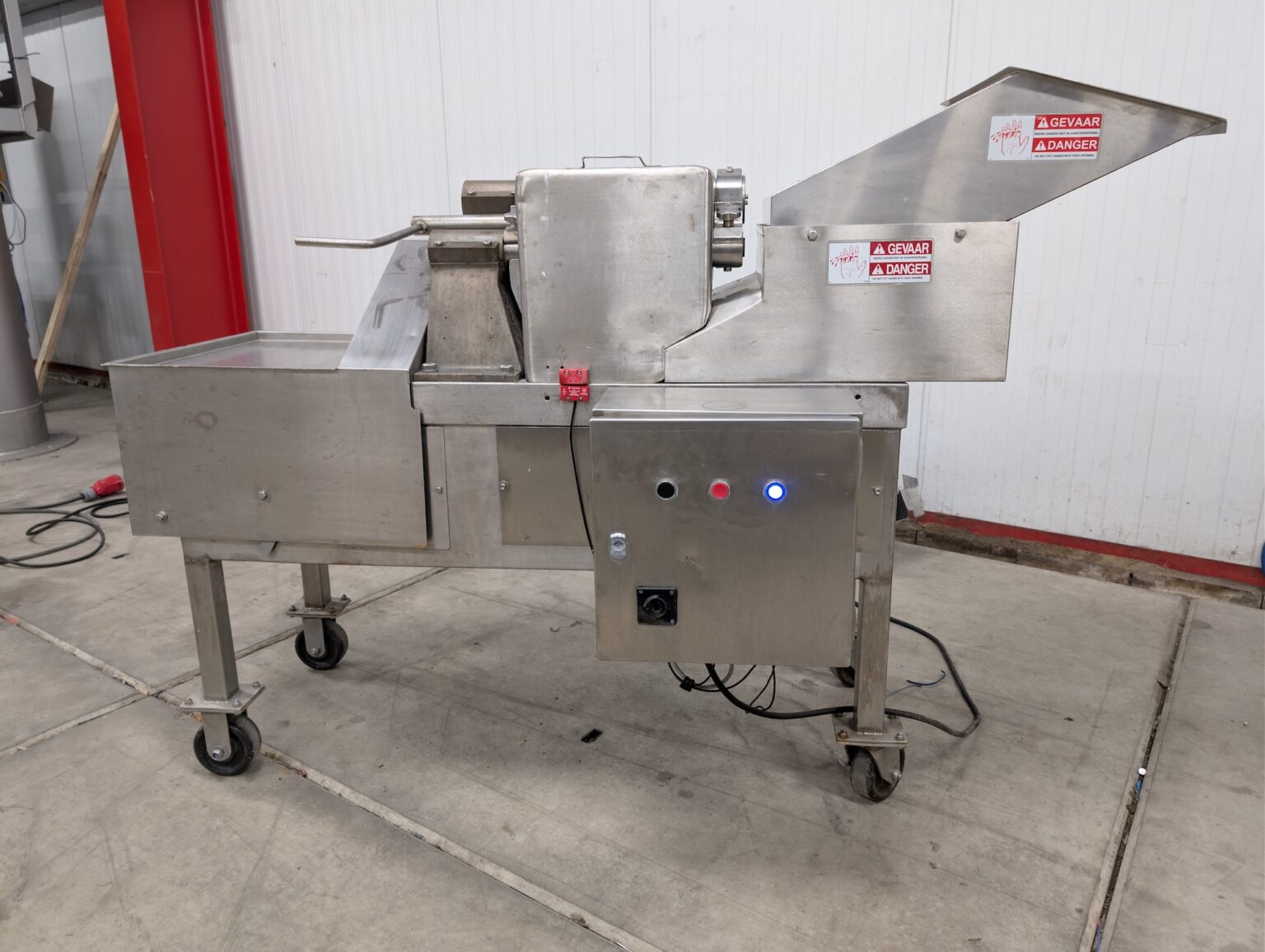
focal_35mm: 24
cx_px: 632
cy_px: 476
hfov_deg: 71.5
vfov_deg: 56.9
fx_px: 878
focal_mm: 6.9
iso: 137
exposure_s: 1/16.7
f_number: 1.68
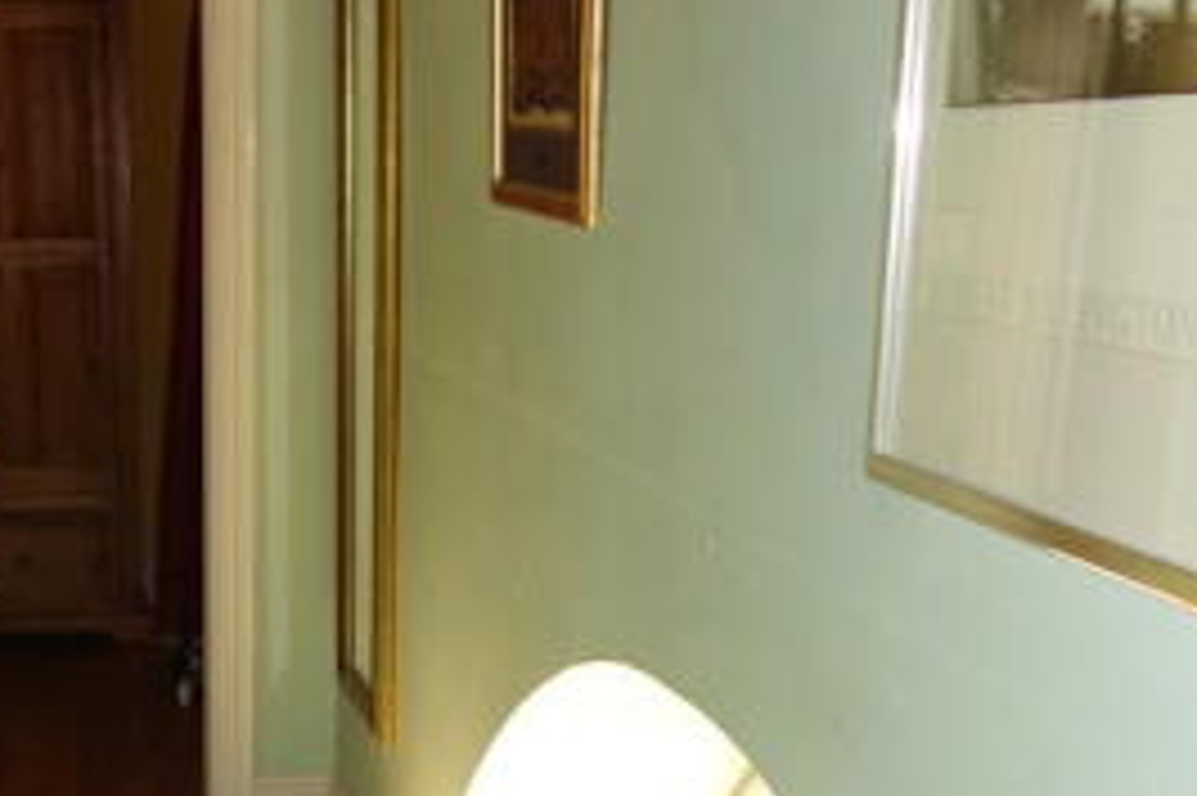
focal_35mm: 69
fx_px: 2293
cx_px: 326
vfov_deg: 19.2
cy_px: 789
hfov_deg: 28.9
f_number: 1.8
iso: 125
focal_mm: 10.4
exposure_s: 1/40
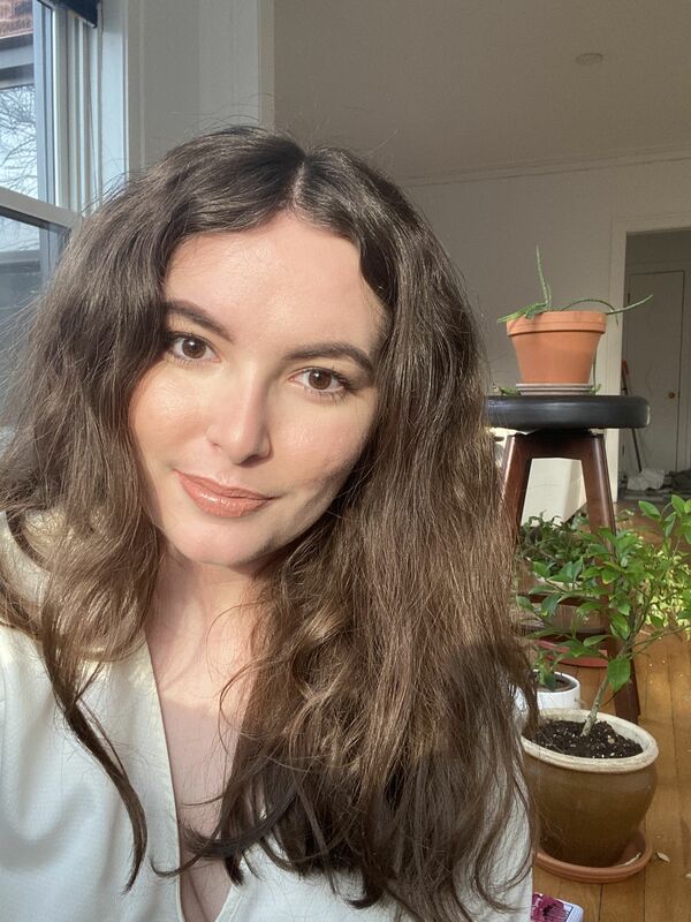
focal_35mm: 30
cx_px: 346
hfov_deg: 46.8
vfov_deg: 60.0
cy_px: 461
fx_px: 798
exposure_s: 1/122
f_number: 2.2
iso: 80
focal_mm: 2.71
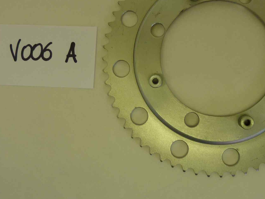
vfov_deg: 35.4
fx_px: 306
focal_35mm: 40
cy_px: 58
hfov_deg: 46.4
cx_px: 167
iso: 80
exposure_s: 1/60
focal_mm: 4.1
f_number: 3.3
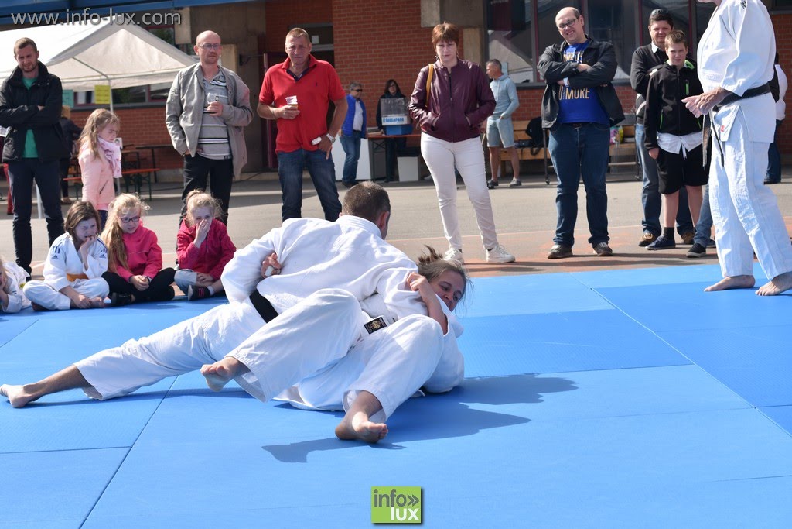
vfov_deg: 18.2
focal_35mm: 75
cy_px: 264
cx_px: 396
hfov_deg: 27.0
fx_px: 1650
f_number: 7.1
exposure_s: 1/500
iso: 100
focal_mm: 50
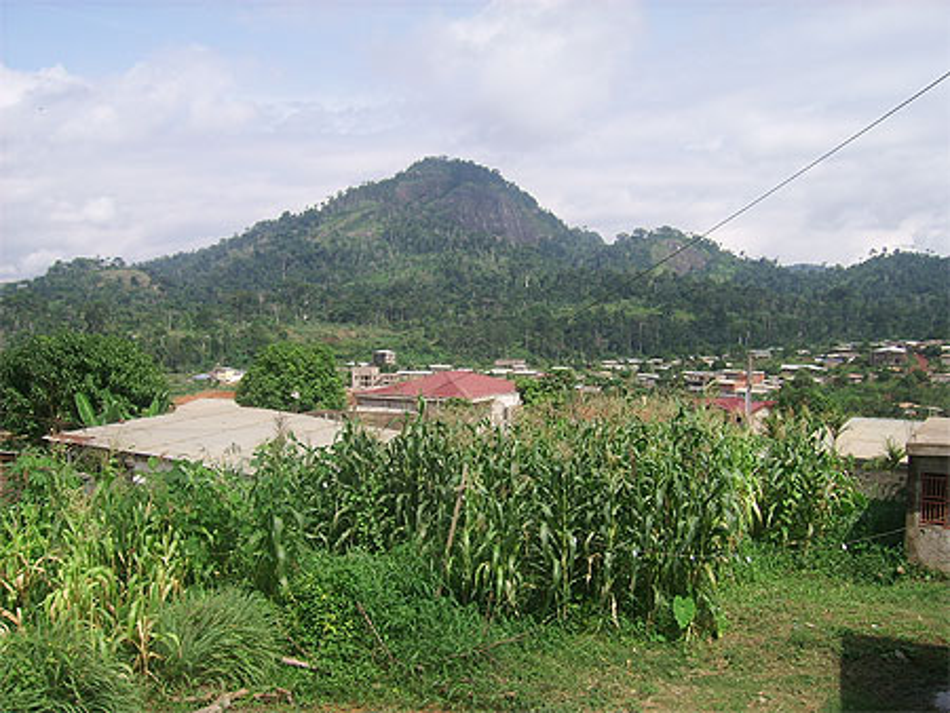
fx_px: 961
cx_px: 475
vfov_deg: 40.7
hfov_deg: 52.6
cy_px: 356
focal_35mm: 35
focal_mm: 5.95
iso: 50
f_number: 5.8
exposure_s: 1/297
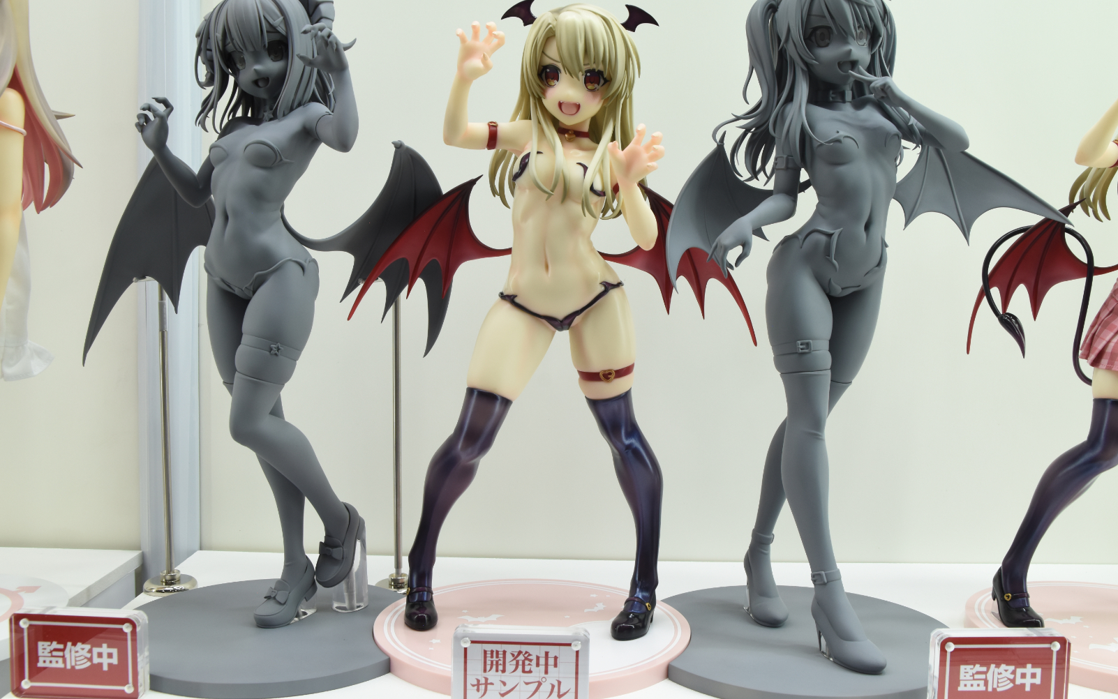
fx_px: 1036
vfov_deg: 37.3
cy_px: 335
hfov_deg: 56.7
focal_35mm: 34
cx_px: 563
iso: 500
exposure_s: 1/60
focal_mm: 22
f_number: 11
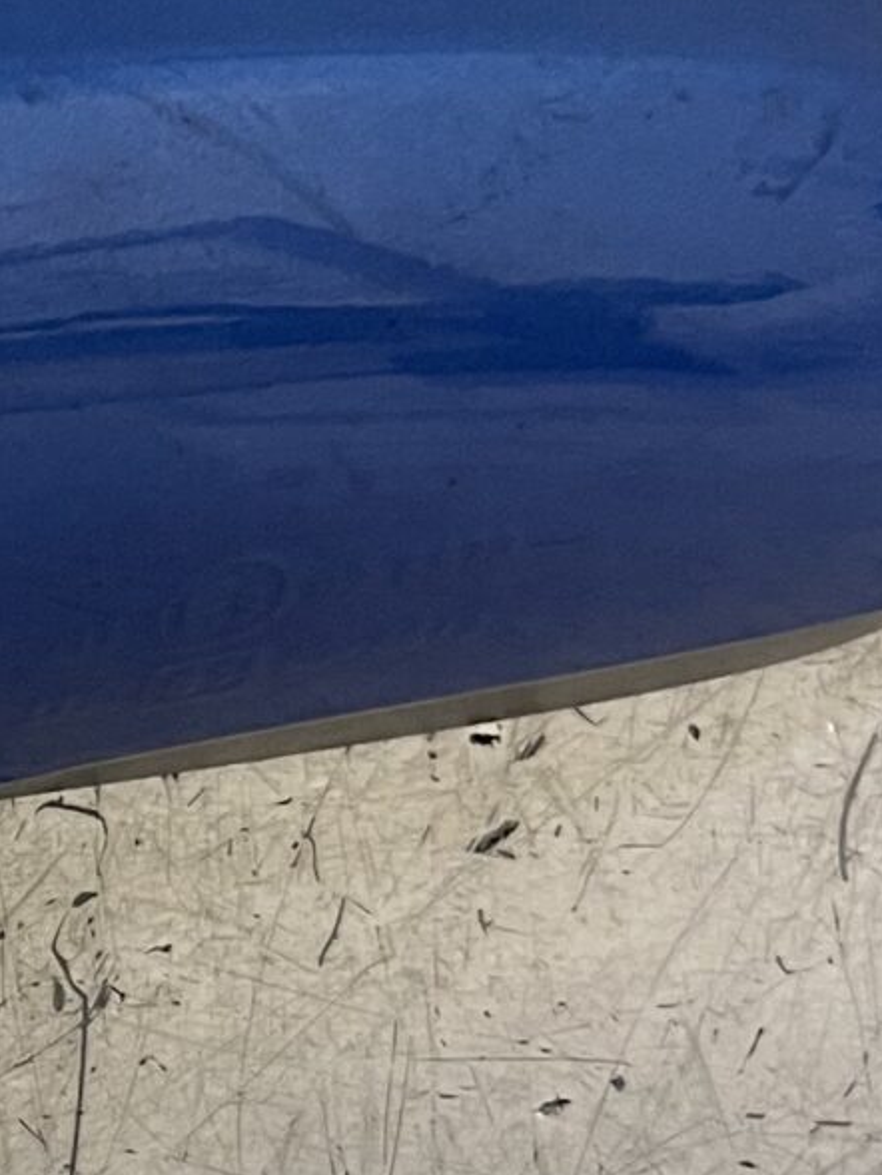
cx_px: -643
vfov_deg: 17.3
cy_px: 940
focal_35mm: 113
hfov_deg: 12.2
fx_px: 3838
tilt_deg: -76.4
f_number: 1.6
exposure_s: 1/50
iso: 160
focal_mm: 5.1
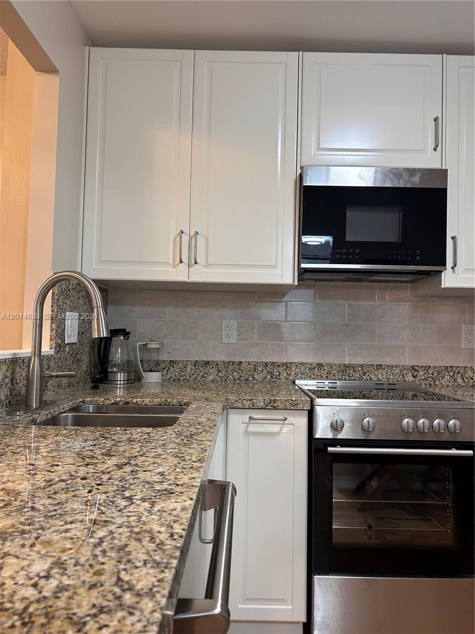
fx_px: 476
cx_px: 238
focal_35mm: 26
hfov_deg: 53.1
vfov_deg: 67.3
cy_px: 317
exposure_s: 1/60
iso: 100
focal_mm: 5.7
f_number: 1.5
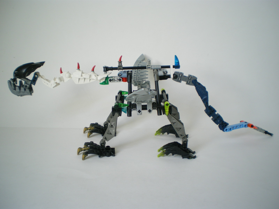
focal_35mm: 36
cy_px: 104
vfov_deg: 39.7
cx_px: 140
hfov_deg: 51.4
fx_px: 290
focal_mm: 6.3
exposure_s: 1/50
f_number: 3.1
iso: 100
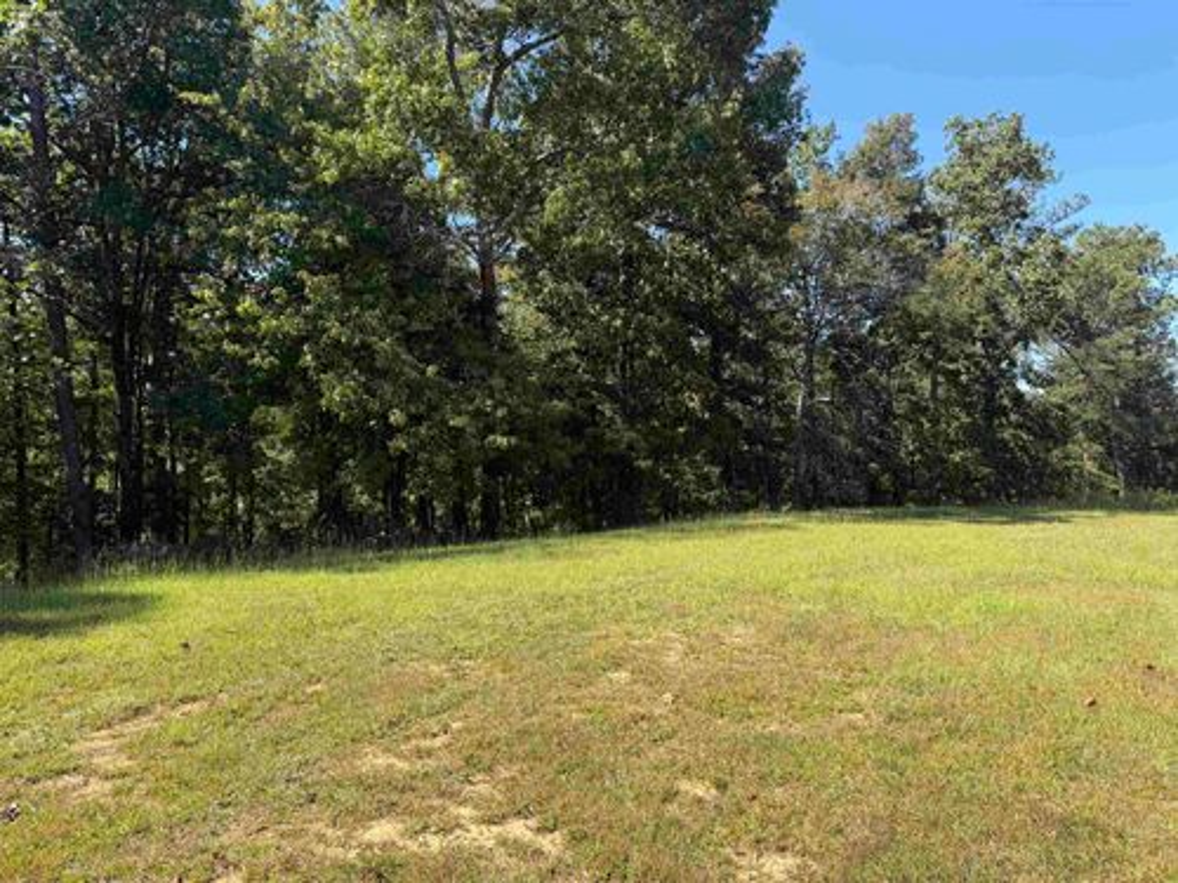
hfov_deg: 71.6
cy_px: 442
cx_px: 589
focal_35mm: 24
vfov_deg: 56.8
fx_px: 817
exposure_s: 1/1493
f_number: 1.78
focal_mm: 6.76
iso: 80
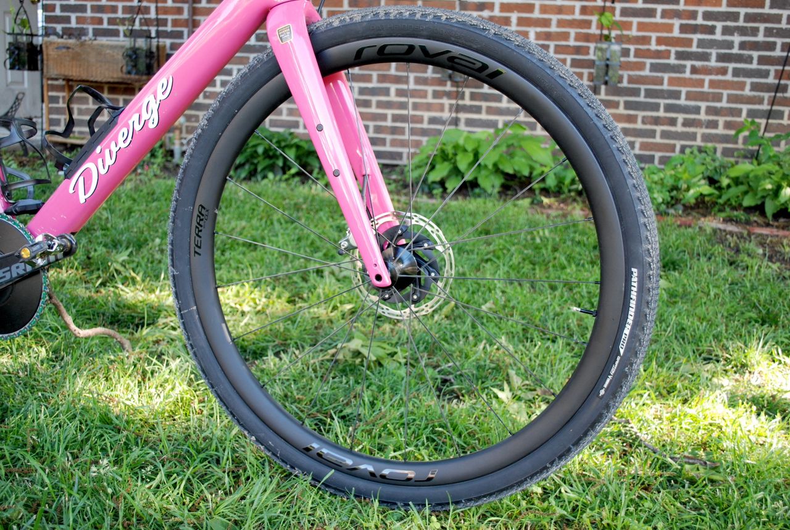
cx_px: 395
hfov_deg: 53.0
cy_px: 265
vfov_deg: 37.0
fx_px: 792
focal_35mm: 36
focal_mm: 24
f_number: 4.2
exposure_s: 1/60
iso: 400
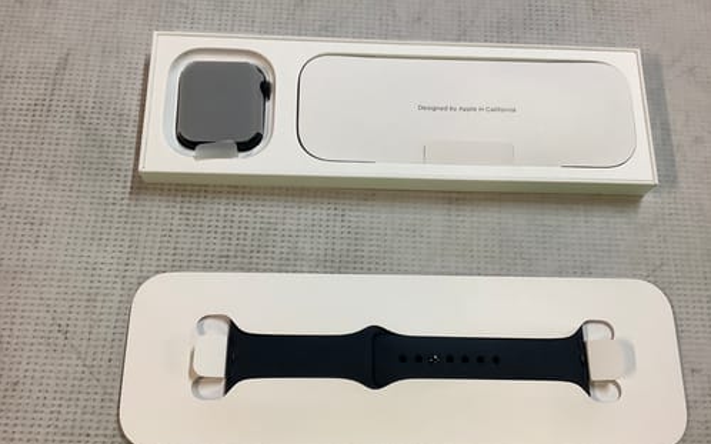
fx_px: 639
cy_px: 242
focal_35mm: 33
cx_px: 356
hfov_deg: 58.2
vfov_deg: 38.3
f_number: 2.4
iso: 125
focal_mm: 3.3
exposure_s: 1/50
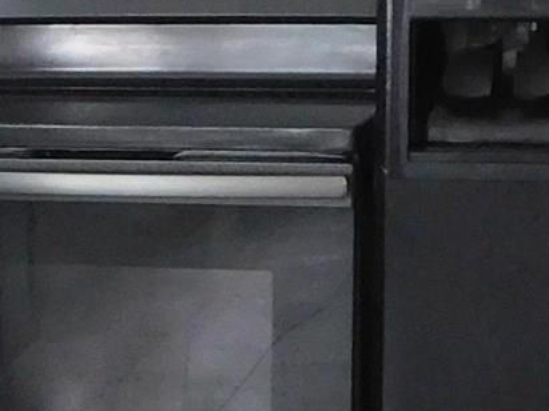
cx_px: -246
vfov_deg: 8.6
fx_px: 2727
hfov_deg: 11.1
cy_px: 428
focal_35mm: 172
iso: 320
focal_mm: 4
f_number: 3
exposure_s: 1/30
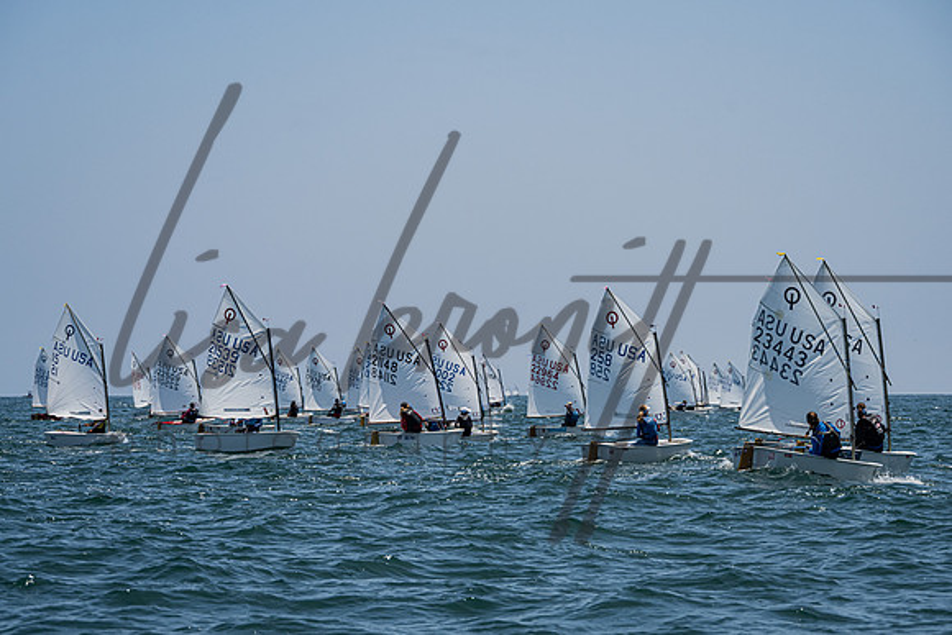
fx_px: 3736
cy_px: 329
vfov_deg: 9.7
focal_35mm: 141
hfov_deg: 14.5
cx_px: 469
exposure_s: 1/2500
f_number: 6.7
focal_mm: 120
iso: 500
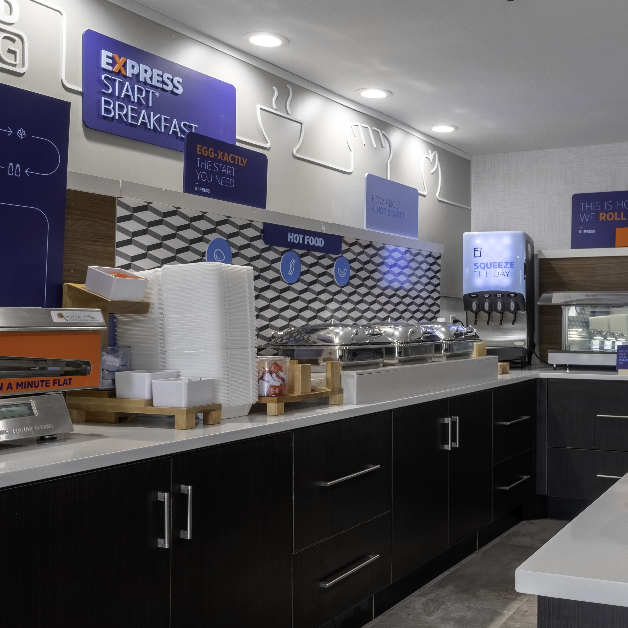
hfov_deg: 42.2
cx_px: 488
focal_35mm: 38
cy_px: 316
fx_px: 780
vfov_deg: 43.9
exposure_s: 1/40
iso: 200
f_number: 11
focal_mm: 14.4
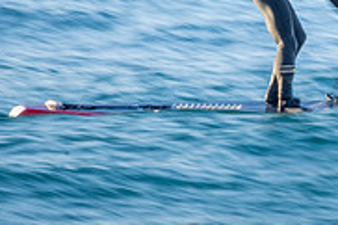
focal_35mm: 2480
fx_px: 23263
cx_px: 319
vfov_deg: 0.6
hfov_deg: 0.8
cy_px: -68
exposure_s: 1/20
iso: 100
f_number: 22
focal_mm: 500
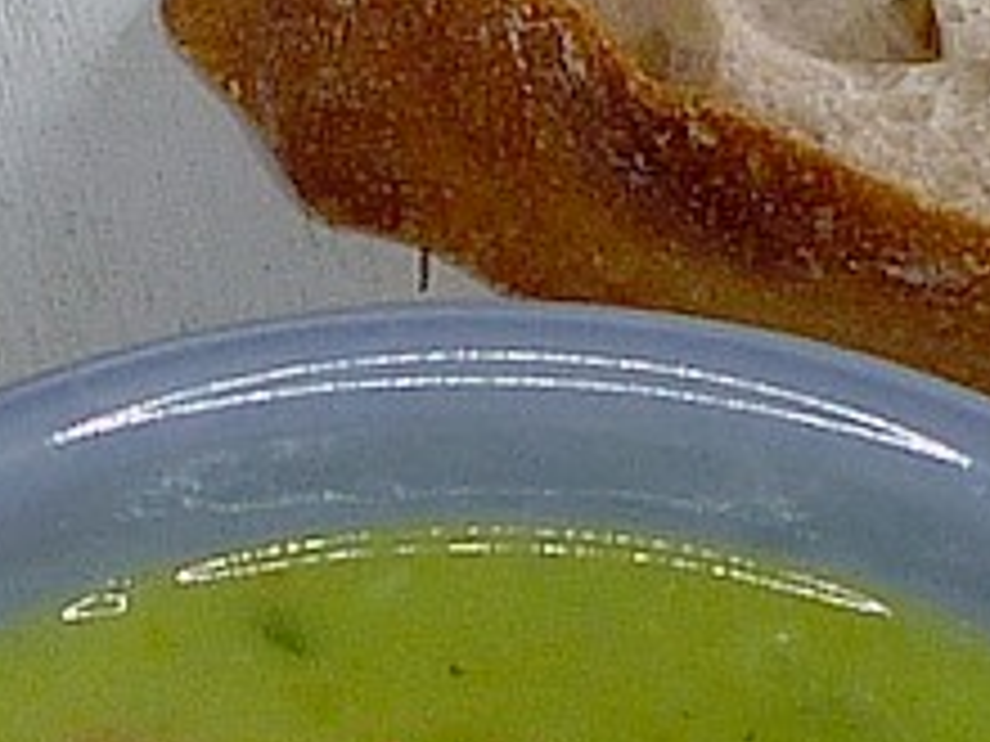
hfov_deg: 6.6
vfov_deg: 4.9
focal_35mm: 298
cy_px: 1421
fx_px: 8523
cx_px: 616
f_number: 2.9
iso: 80
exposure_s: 1/80
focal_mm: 5.9
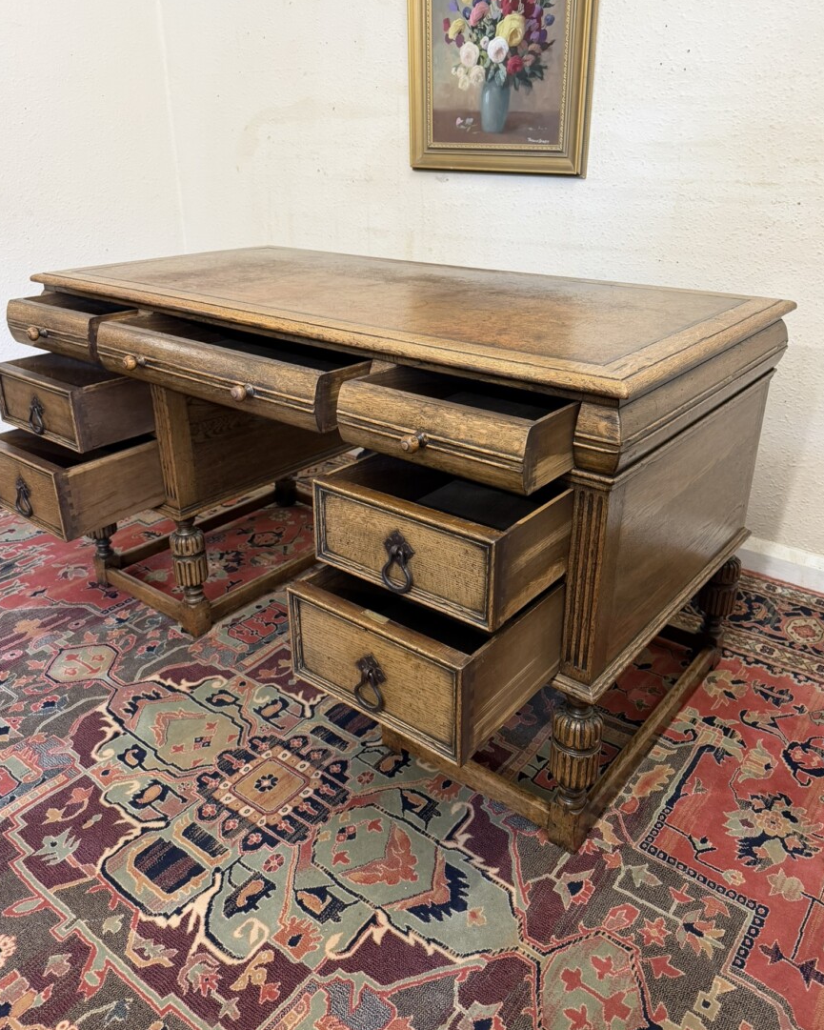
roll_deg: +0.4
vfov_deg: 66.0
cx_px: 406
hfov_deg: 54.9
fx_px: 792
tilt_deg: -22.9
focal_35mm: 26
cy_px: 483
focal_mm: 6.76
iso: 200
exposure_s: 1/50
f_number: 1.78
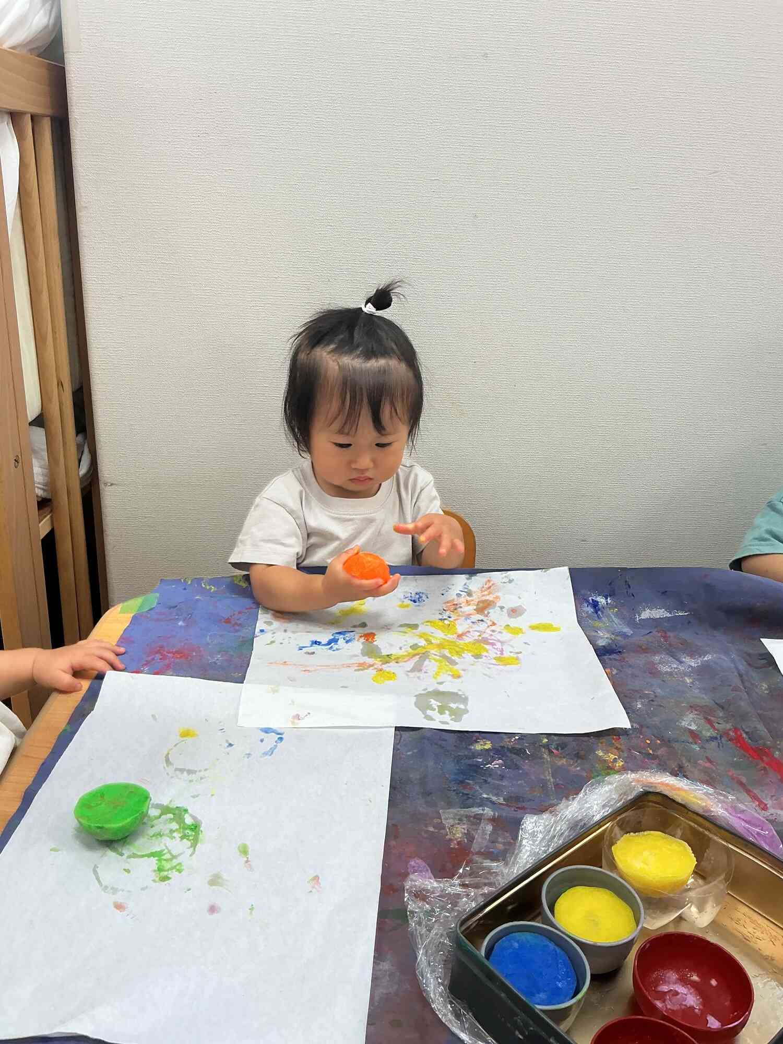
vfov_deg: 61.7
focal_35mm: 29
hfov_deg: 48.2
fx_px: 875
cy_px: 522
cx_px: 392
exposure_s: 1/120
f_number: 1.8
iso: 32
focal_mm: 3
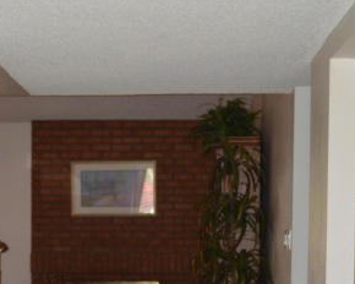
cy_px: 368
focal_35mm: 115
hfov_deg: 16.6
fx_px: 1211
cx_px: 108
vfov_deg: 12.9
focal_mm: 31
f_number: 4.2
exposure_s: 1/60
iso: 720
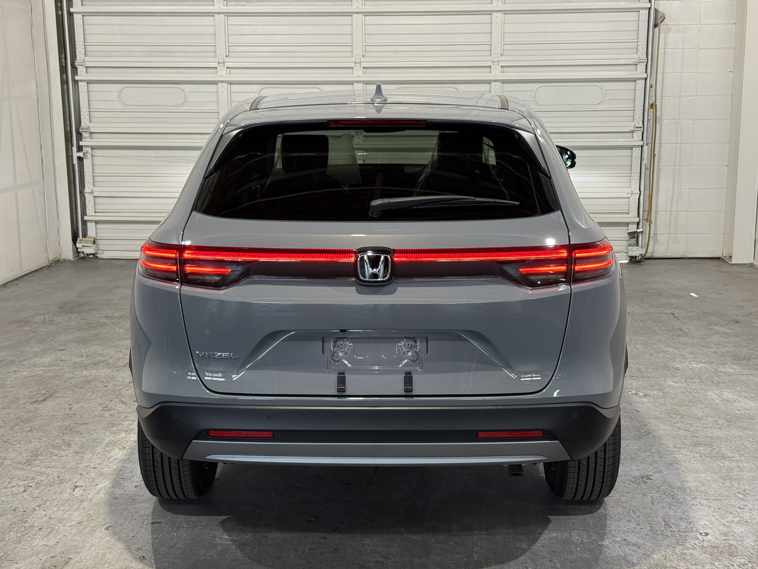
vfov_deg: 30.3
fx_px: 1051
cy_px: 284
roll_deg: -0.5
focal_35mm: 48
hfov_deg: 39.7
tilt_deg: -10.8
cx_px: 379
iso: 125
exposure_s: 1/60
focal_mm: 6.76
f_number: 1.78
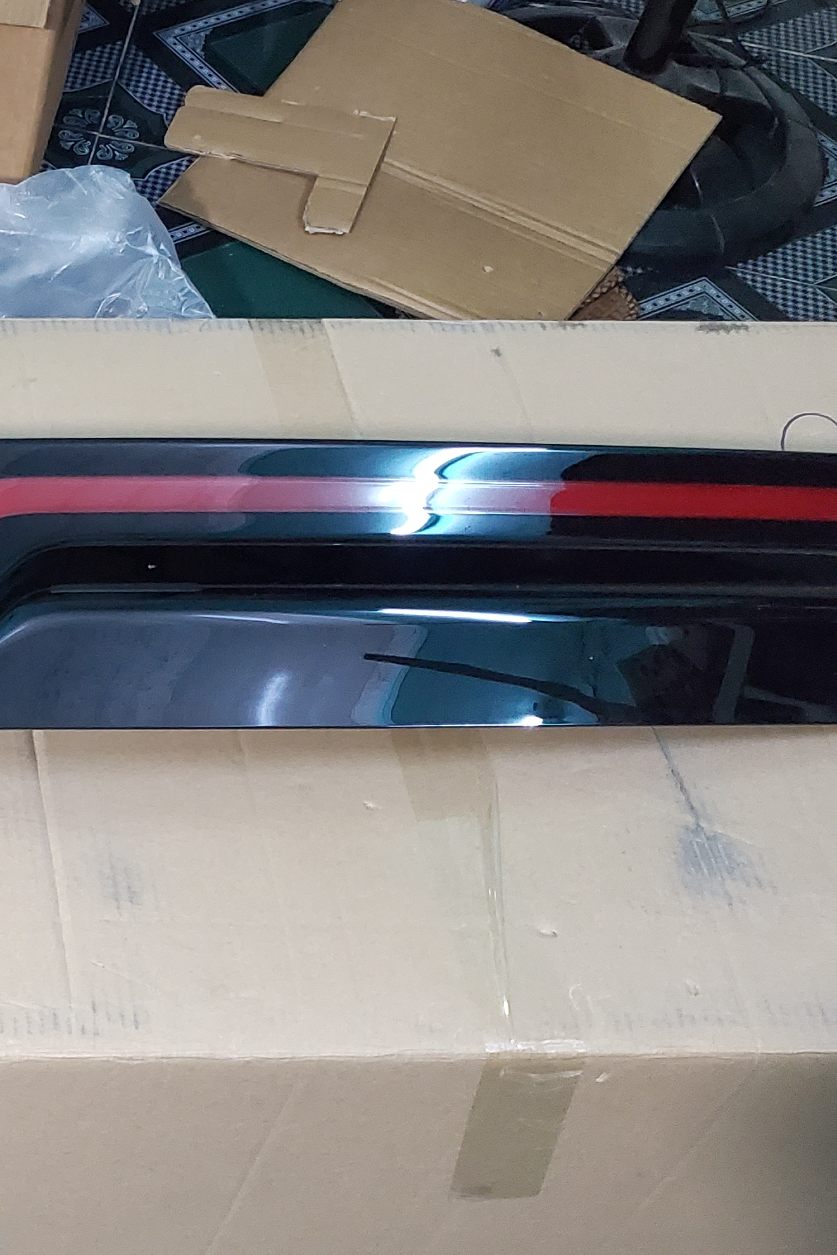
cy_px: 759
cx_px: -299
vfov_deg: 36.1
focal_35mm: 55
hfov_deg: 21.8
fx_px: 1917
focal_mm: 4.3
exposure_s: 1/50
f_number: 1.5
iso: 640
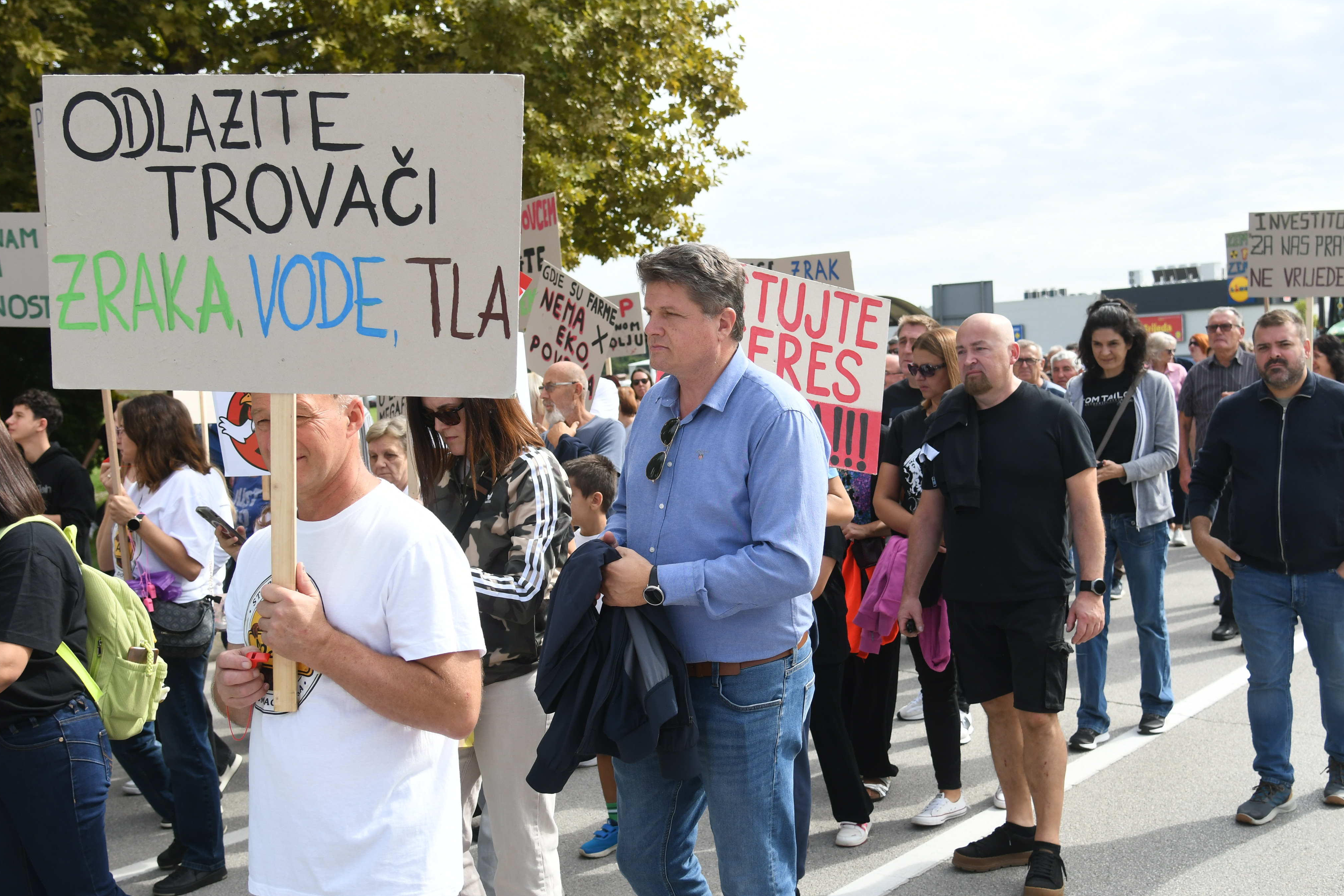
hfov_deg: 51.9
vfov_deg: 35.9
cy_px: 453
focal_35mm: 37
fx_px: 1381
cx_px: 671
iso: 400
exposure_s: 1/2000
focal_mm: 24
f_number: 4
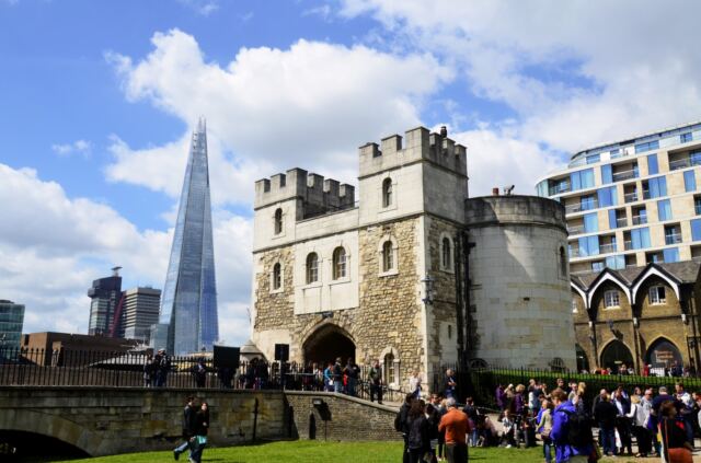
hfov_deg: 53.3
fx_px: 699
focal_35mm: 36
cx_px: 350
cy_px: 232
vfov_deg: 36.7
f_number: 16
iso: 100
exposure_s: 1/100
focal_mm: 24
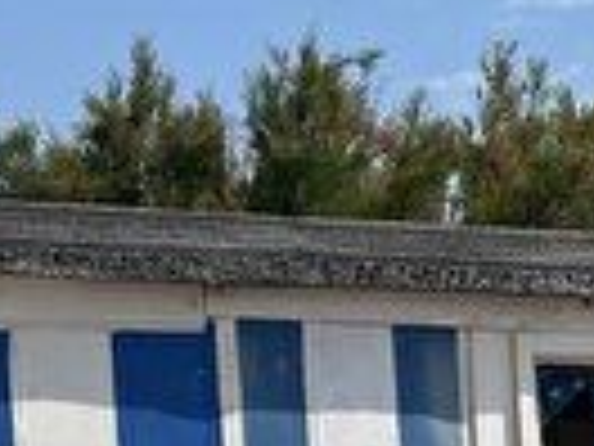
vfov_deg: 10.2
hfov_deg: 13.3
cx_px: 1089
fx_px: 2282
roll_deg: +1.4
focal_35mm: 133
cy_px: 921
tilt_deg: -6.9
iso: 32
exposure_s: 1/6579
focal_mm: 5.1
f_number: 1.6
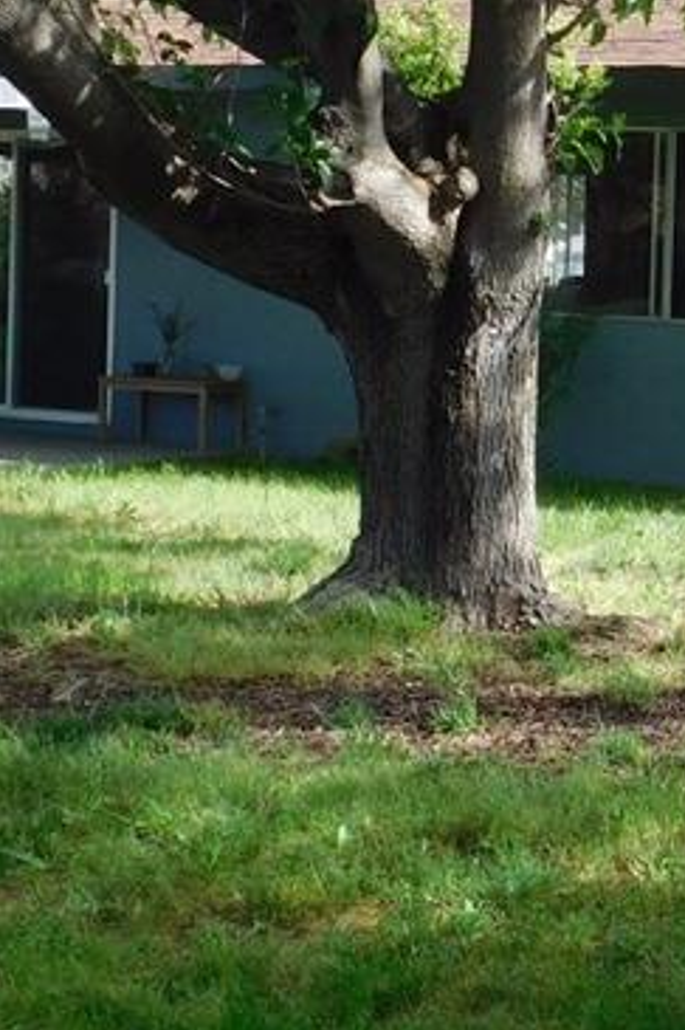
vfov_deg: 24.1
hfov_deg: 15.7
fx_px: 2400
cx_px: 806
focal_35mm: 84
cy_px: 358
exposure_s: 1/400
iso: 125
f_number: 3
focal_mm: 4
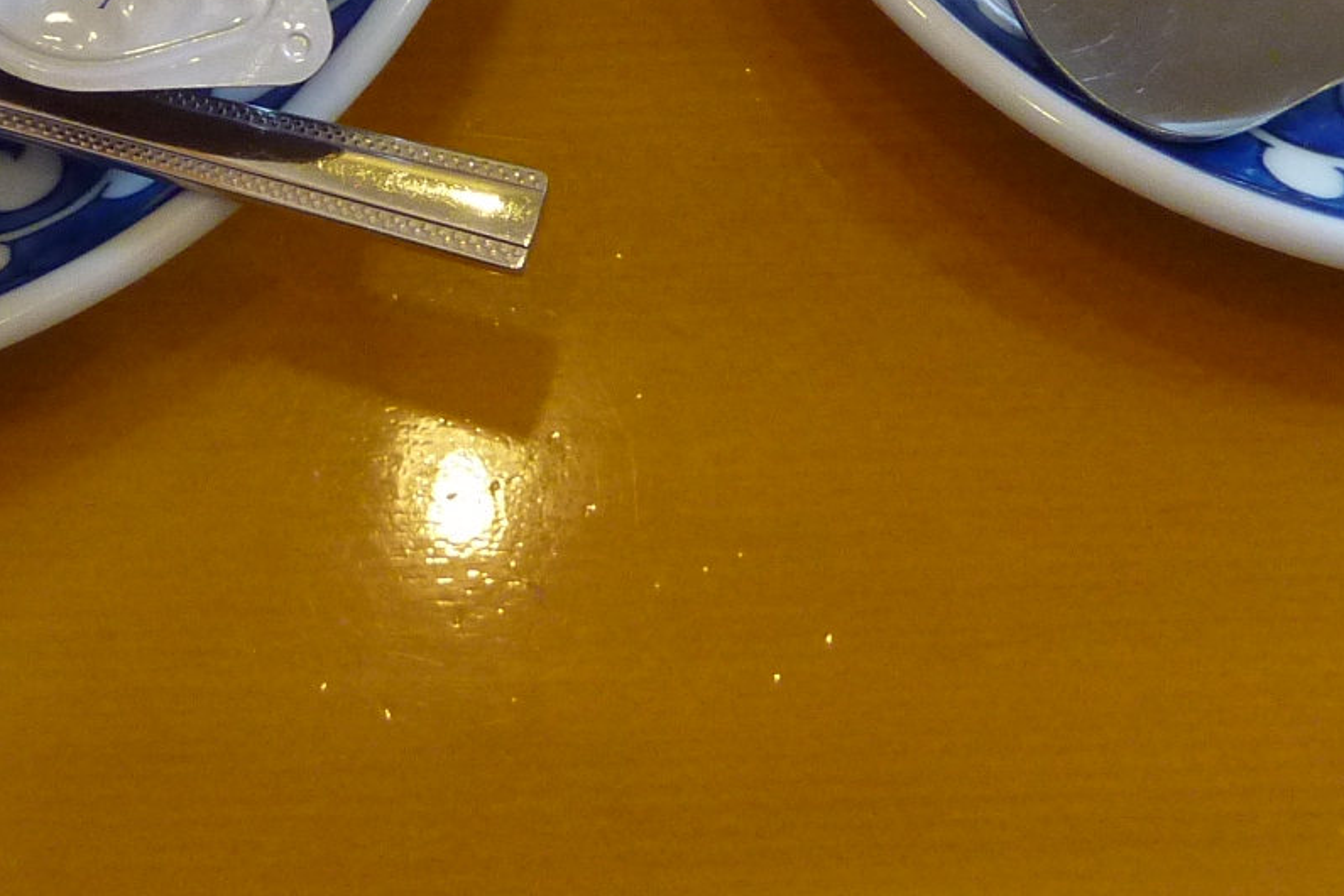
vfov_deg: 18.6
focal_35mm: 67
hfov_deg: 30.0
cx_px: 526
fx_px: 2501
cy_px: -321
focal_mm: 4.1
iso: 250
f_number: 3.3
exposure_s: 1/30
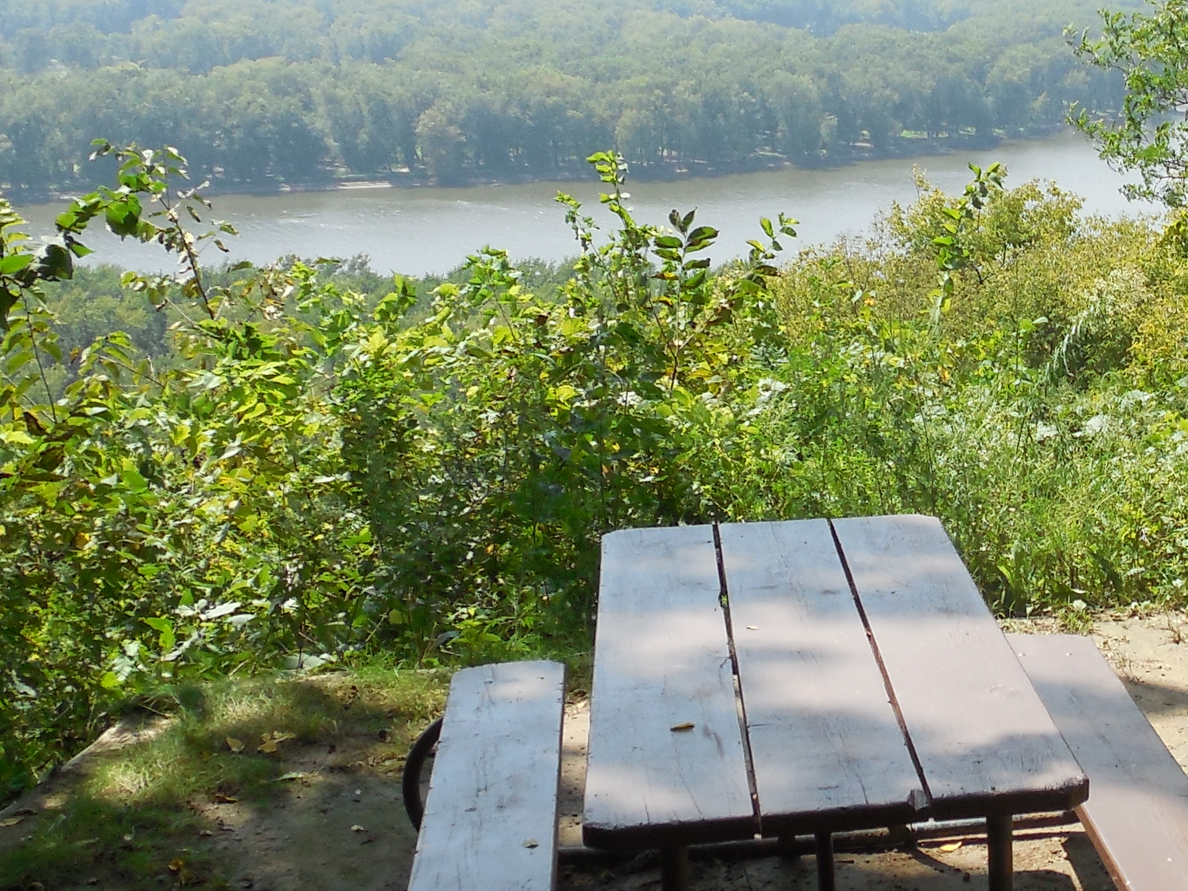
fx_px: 2162
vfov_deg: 23.2
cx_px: 1138
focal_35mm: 63
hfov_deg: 29.1
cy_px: 326
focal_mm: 4.5
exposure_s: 1/500
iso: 125
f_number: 3.3
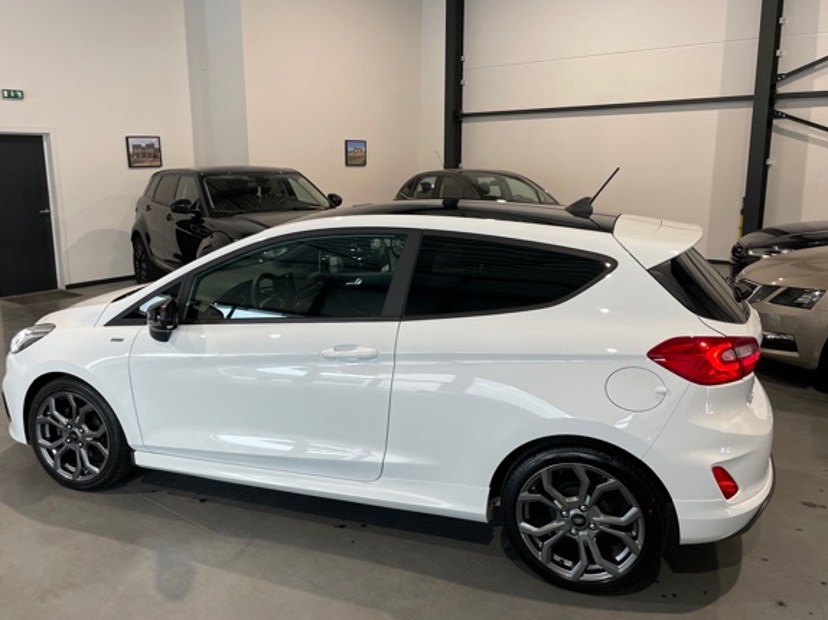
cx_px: 375
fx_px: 693
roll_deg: +0.6
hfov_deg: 61.6
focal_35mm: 29
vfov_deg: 48.2
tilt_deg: -12.6
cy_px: 304
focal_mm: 4.2
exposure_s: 1/100
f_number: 1.6
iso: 80
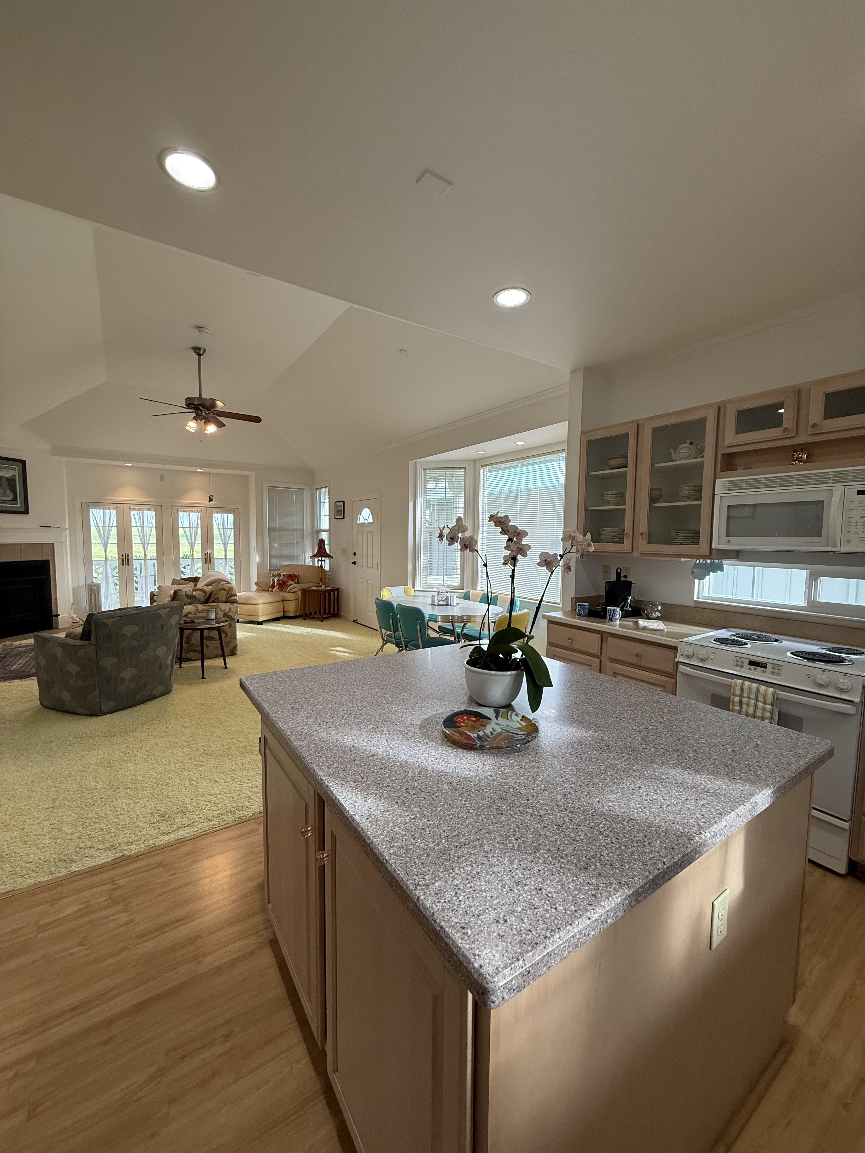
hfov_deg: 85.7
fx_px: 466
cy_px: 576
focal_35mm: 14
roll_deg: -0.9
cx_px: 432
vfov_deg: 102.1
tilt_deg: -4.0
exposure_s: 1/120
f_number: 2.2
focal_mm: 2.22
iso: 125
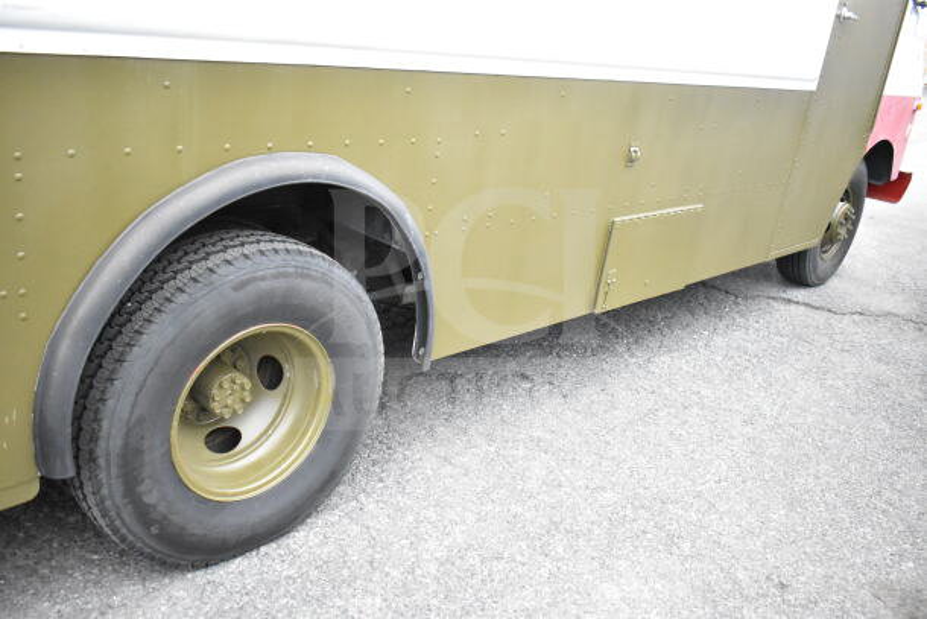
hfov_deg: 57.2
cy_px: 310
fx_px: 850
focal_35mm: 33
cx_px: 464
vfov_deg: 40.0
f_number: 3.8
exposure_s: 1/4000
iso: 8000
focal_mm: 22
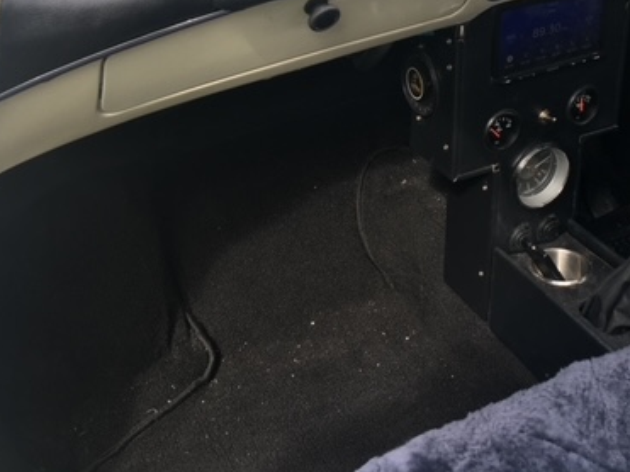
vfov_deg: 28.2
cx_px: 423
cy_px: 68
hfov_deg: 37.8
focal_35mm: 50
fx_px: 910
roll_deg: -1.7
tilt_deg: -24.1
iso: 25
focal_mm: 4.15
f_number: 2.2
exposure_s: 1/175
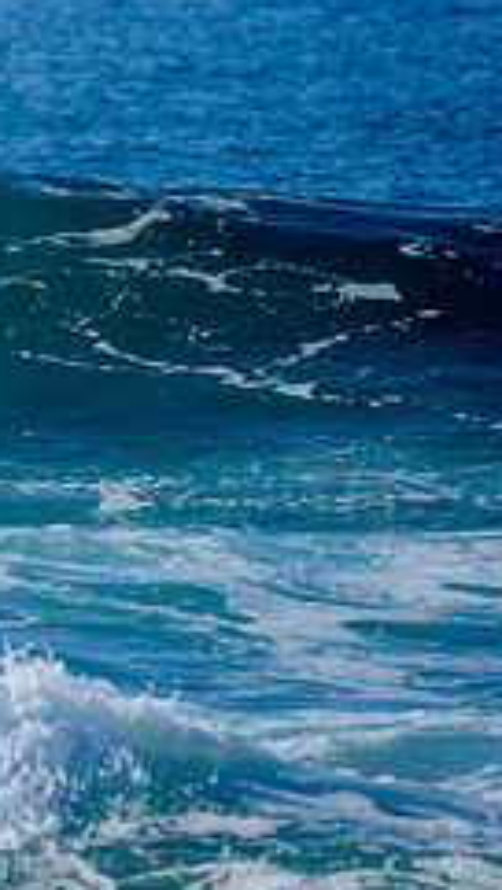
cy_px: 264
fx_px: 29720
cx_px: -484
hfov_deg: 1.0
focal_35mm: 1259
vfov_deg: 1.7
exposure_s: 1/1600
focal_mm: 500
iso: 160
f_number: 5.6
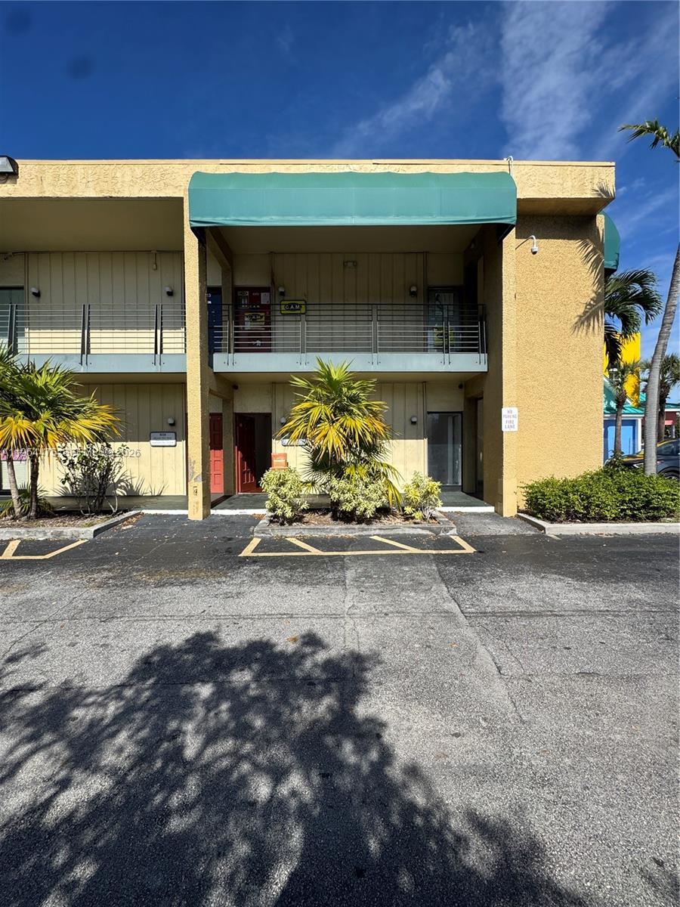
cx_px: 340
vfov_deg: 102.1
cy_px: 454
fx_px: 367
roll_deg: +0.6
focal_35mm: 14
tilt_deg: -1.5
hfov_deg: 85.7
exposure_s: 1/1927
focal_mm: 2.22
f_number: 2.2
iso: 50
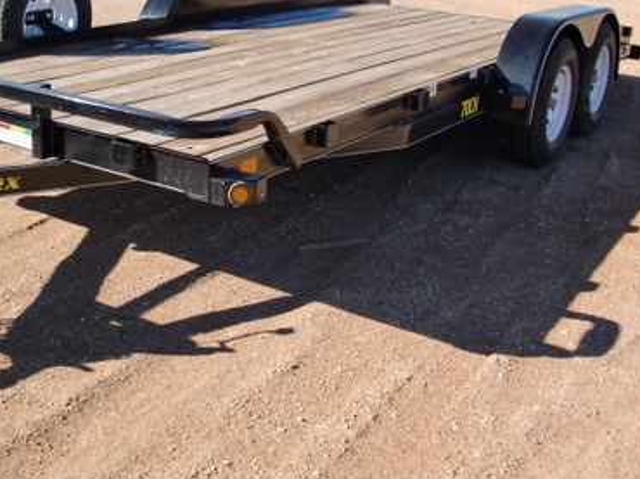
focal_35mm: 53
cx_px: 220
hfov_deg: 35.9
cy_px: 159
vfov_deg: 27.3
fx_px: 979
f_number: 2.8
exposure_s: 1/800
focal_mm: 6.3
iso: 64
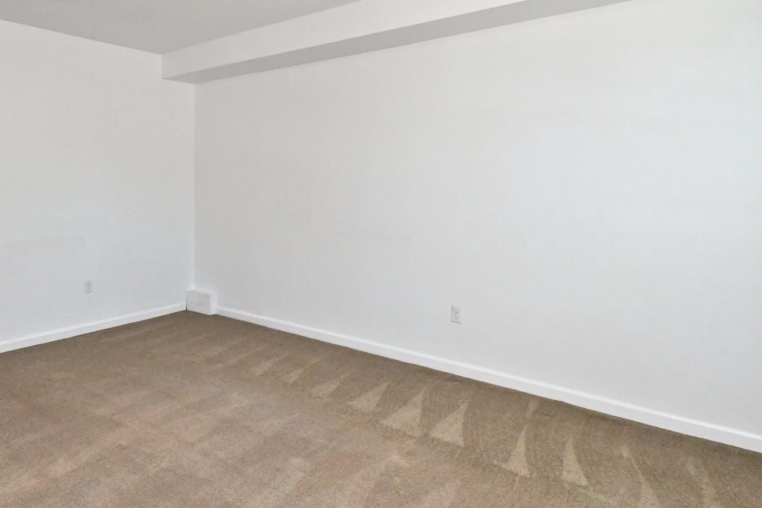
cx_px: 271
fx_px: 508
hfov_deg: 72.1
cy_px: 180
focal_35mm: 24
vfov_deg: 52.3
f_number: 9
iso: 3200
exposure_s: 1/250
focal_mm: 10
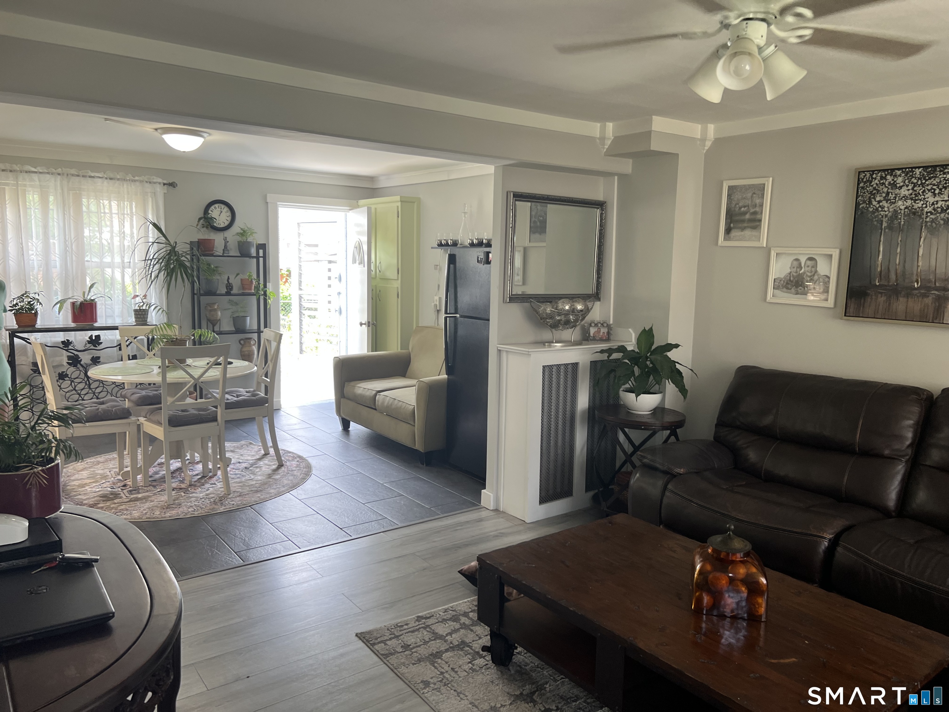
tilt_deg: -6.7
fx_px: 713
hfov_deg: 67.3
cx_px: 474
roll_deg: -0.6
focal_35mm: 26
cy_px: 356
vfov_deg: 53.1
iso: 64
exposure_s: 1/60
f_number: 1.5
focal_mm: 5.7
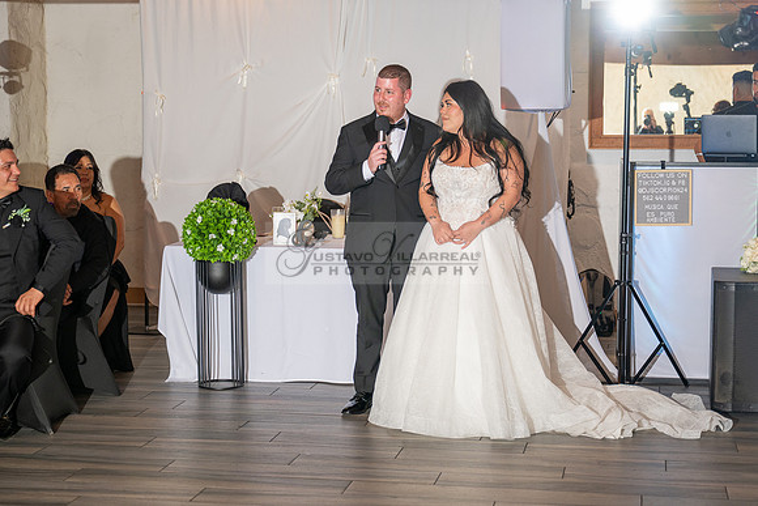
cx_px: 408
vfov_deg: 21.1
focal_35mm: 65
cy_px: 248
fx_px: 1360
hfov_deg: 31.1
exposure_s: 1/125
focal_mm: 60
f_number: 2.8
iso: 800
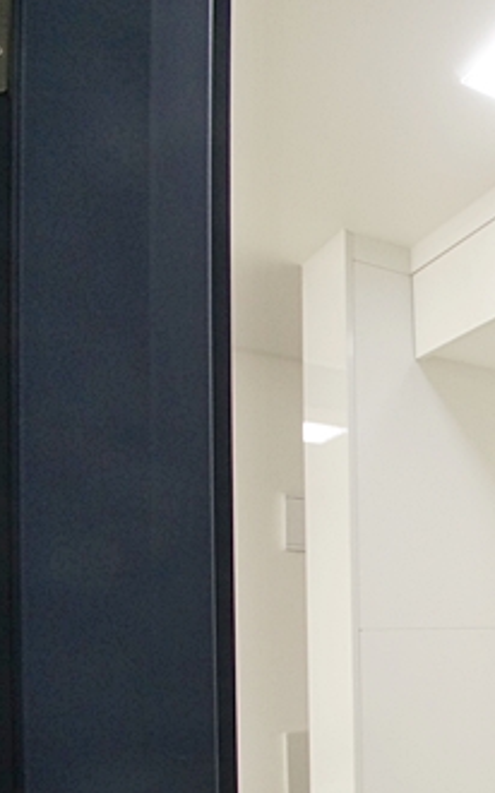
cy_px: 615
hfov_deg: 20.7
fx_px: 799
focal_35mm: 37
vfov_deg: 50.1
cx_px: 932
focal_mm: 10
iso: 800
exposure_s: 1/40
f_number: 9
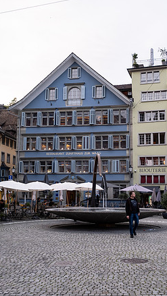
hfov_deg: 27.1
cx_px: 97
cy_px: 145
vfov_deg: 46.4
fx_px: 346
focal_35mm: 44
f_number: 2.8
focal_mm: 27.4
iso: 500
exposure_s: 1/125
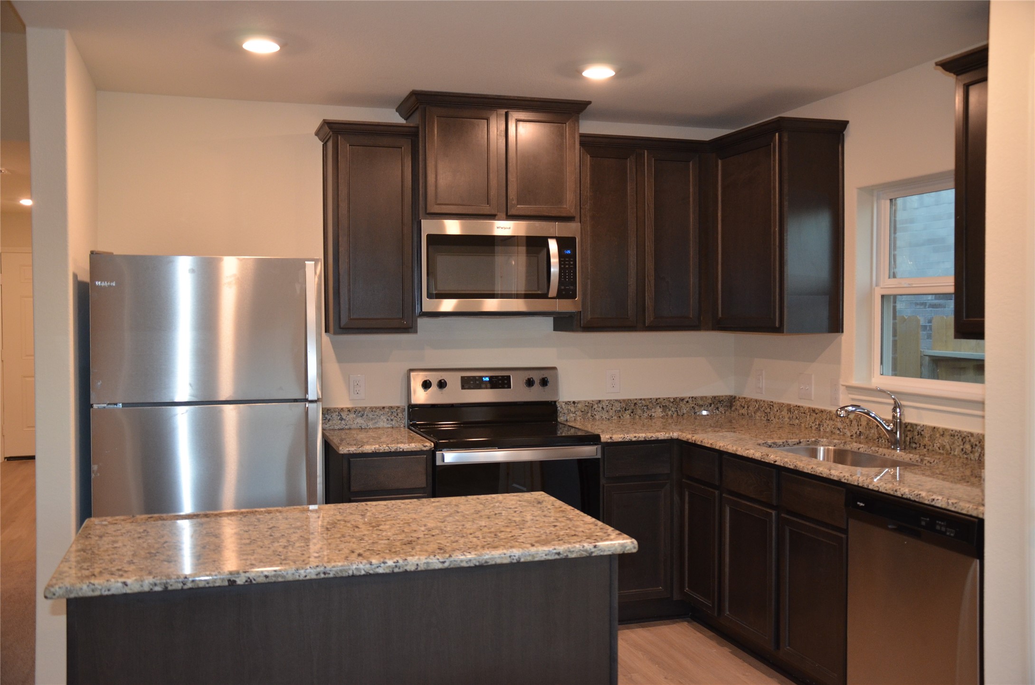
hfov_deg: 57.3
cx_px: 518
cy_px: 342
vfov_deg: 39.8
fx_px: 947
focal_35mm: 33
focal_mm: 22
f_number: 3.8
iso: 800
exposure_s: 1/60
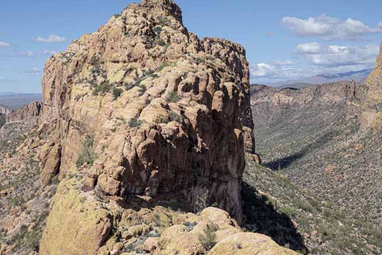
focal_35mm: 52
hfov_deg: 38.0
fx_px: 552
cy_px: 112
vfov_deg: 26.0
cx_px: 148
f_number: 5.6
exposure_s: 1/1600
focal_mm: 42
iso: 100
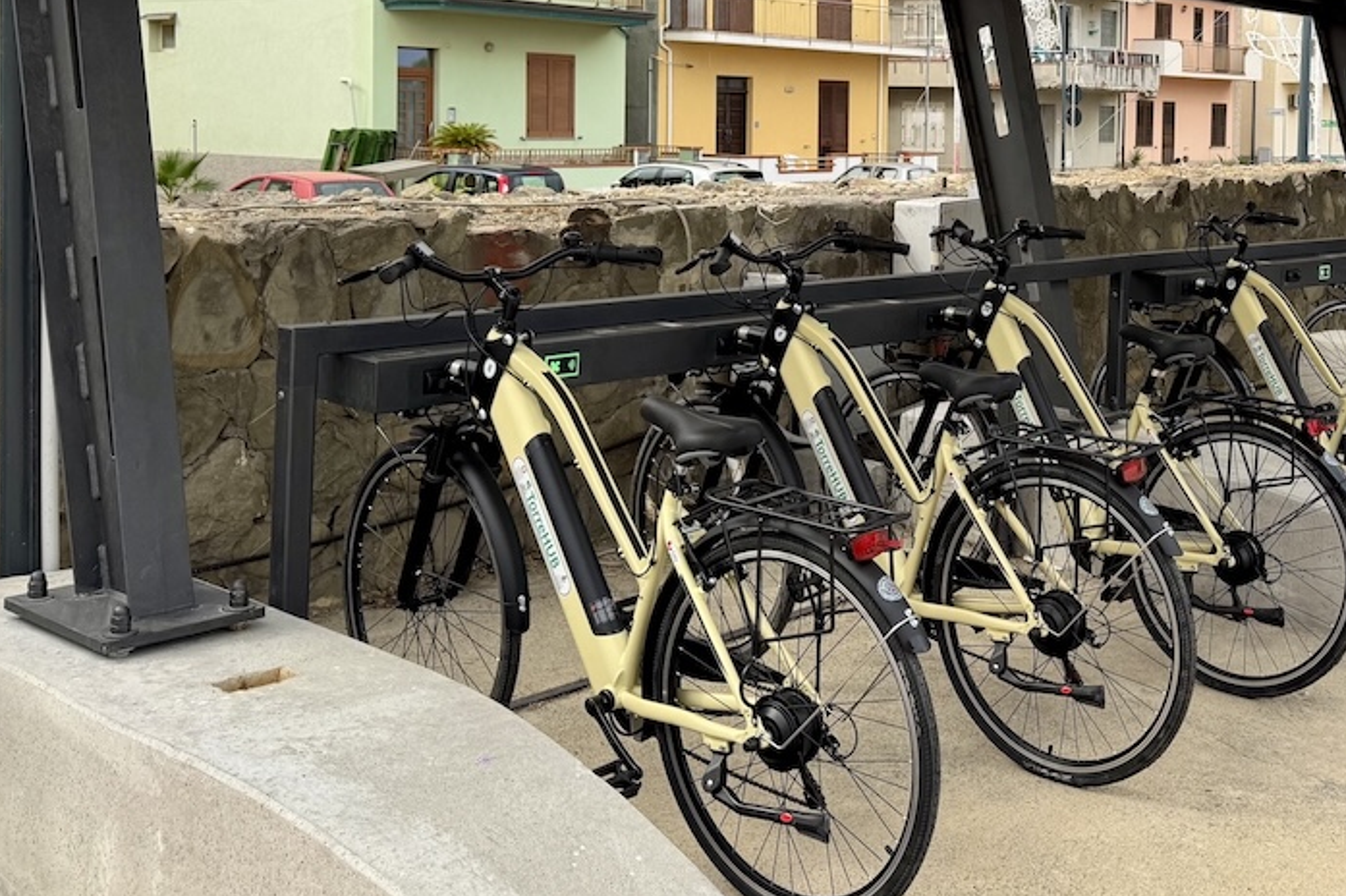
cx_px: 1039
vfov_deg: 30.3
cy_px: 164
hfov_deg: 43.7
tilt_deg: -2.3
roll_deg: -1.5
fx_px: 1607
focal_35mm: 43
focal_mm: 6.76
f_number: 1.78
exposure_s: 1/1524
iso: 80
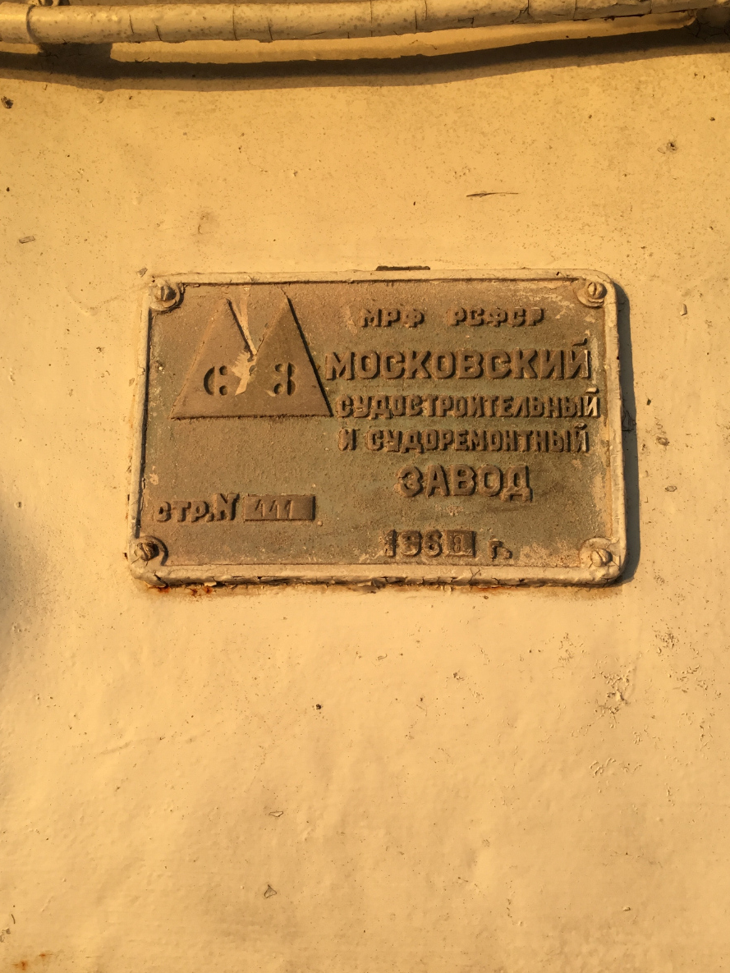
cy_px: 470
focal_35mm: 34
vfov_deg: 53.9
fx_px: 956
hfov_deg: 41.8
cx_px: 376
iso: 25
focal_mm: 3.3
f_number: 2.4
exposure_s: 1/485
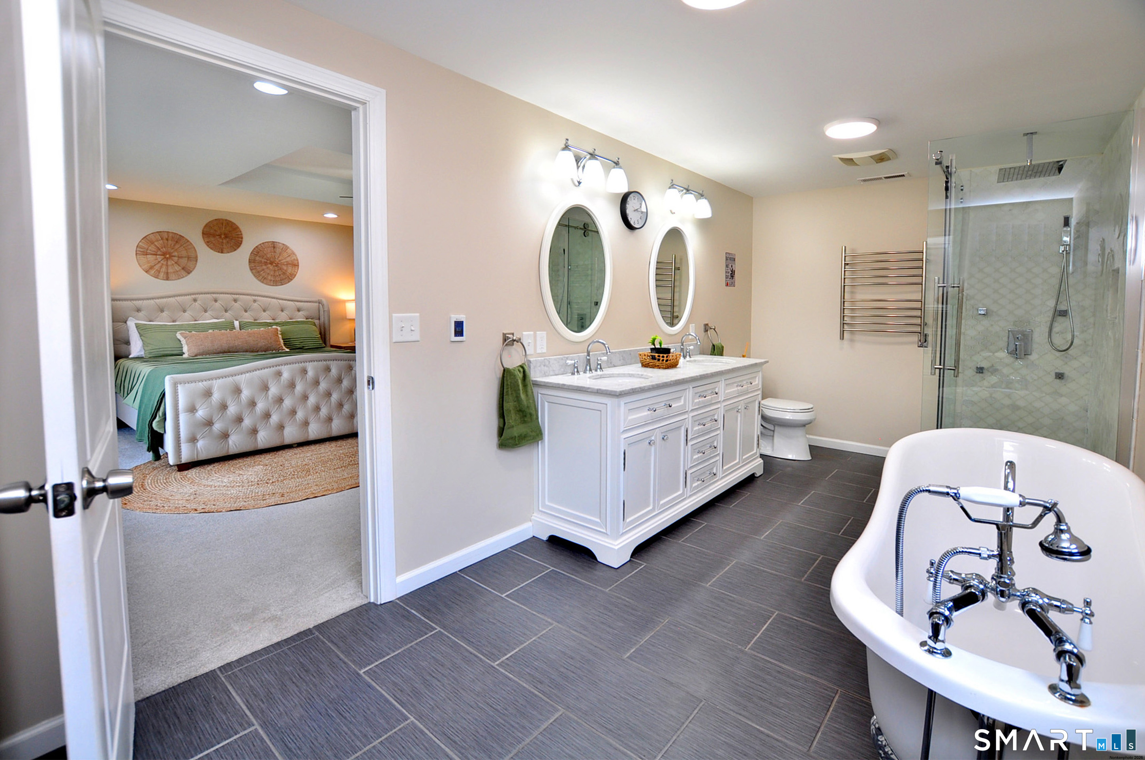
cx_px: 572
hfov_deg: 100.5
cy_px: 380
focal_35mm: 15
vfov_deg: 77.2
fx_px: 476
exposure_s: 1/40
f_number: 4.5
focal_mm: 10
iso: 250
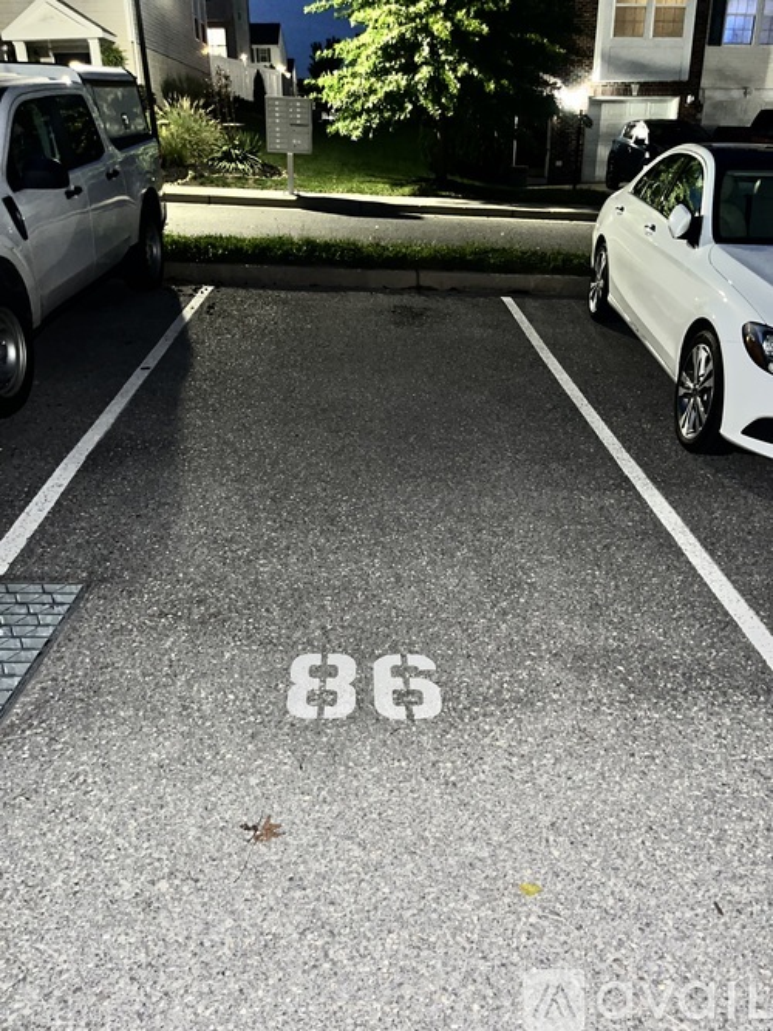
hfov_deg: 53.0
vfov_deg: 67.3
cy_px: 516
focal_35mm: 26
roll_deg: +1.2
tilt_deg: -25.2
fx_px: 774
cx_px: 386
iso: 320
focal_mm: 5.1
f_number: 1.6
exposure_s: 1/4
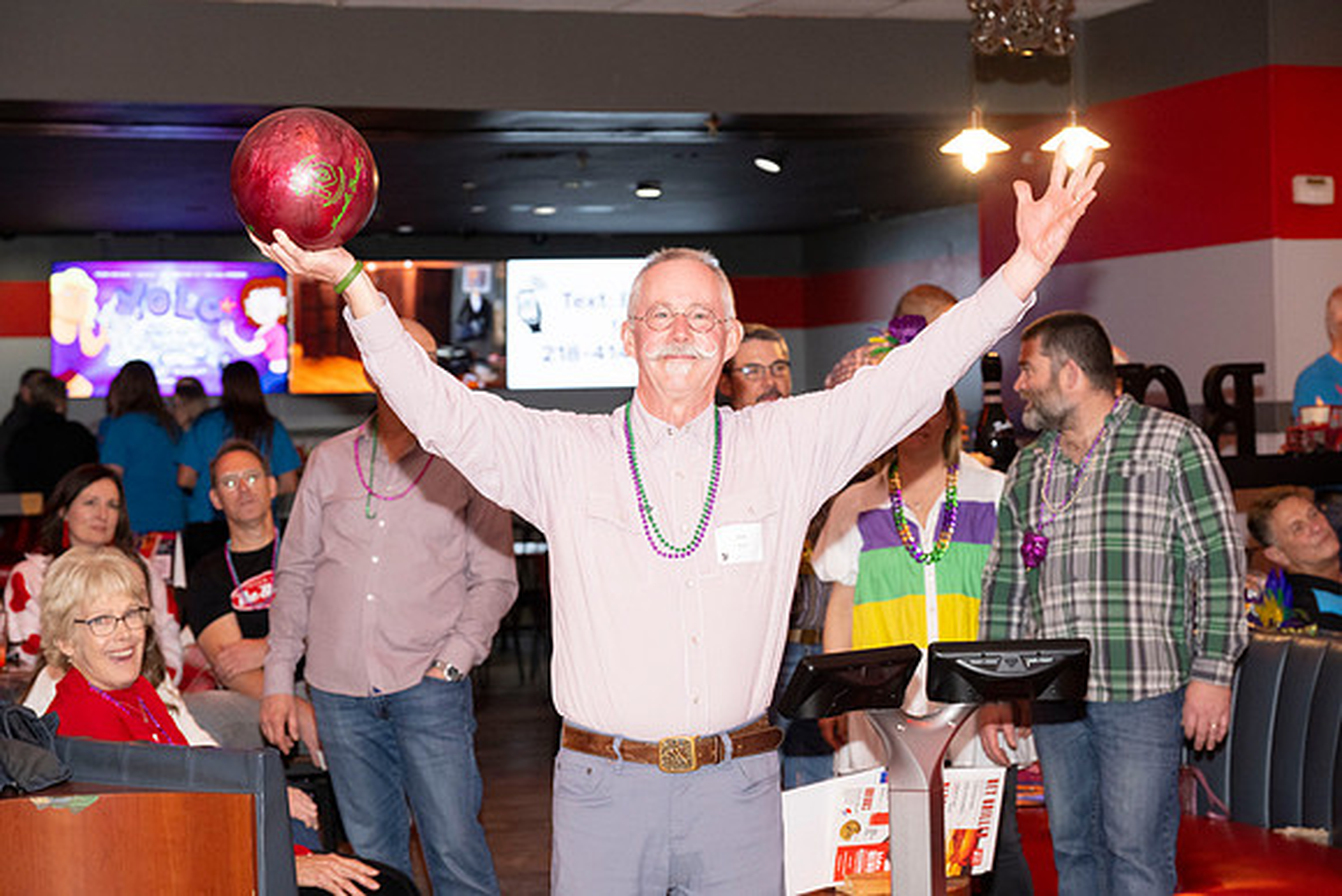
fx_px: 2573
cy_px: 448
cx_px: 671
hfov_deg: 29.2
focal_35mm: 69
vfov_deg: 19.7
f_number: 5.6
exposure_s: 1/100
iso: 2000
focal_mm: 69
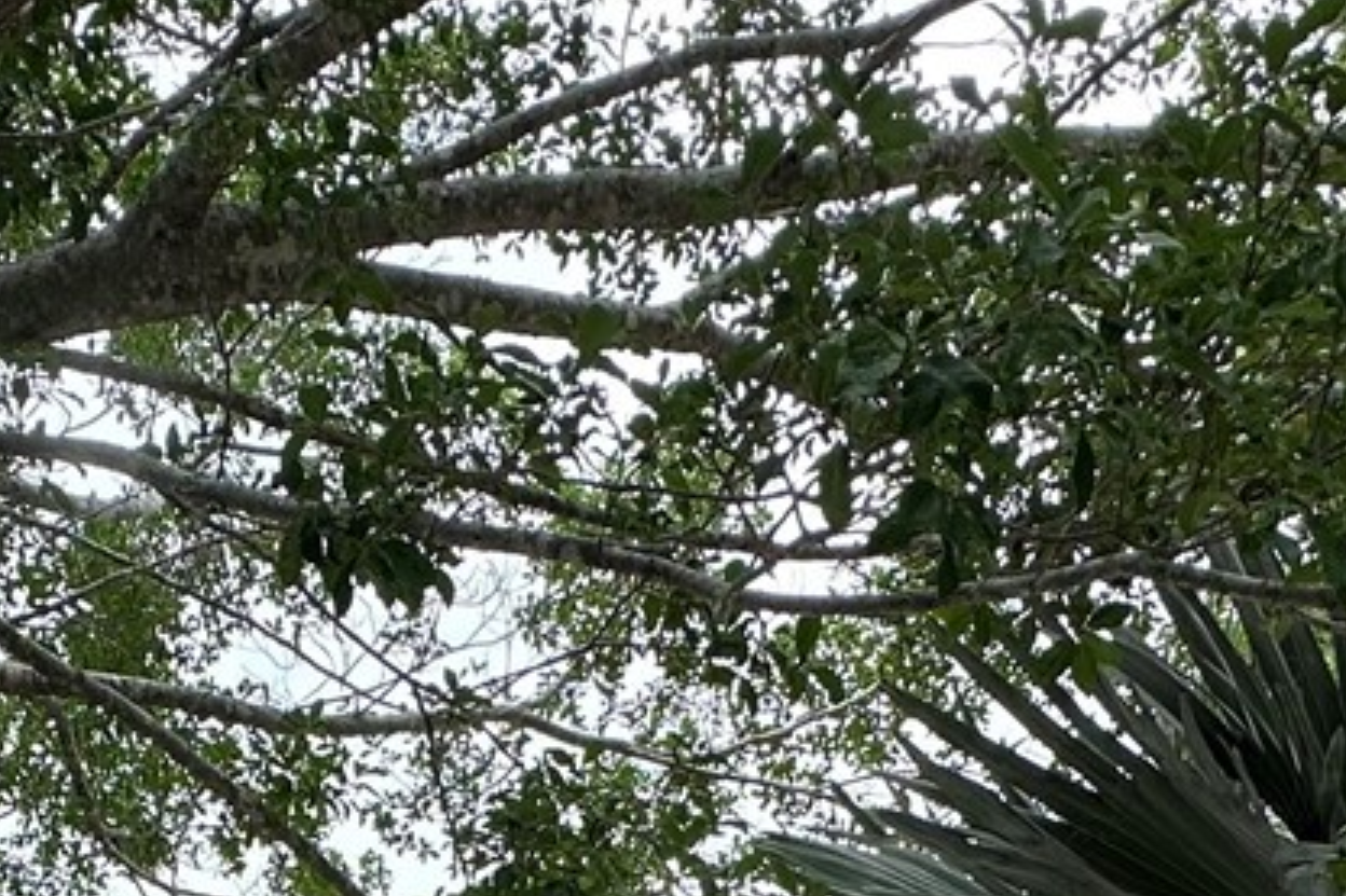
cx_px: 327
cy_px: 1611
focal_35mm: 56
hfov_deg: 34.8
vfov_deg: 18.7
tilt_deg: +6.2
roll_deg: +0.5
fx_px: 2093
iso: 40
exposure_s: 1/564
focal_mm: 2.22
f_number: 2.2
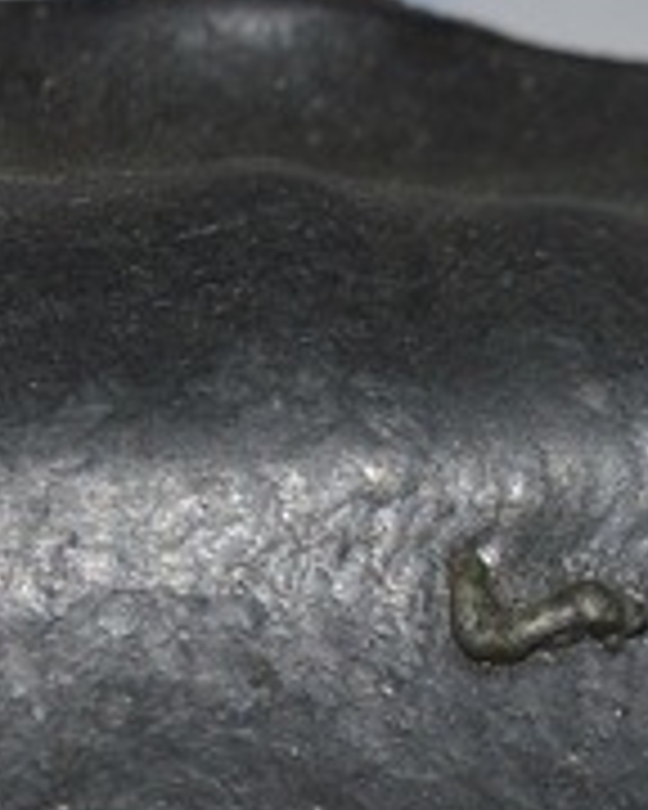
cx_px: 1152
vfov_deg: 7.9
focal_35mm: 240
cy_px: 1105
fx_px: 5753
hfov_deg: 6.3
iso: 100
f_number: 8
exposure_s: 1/60
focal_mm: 30
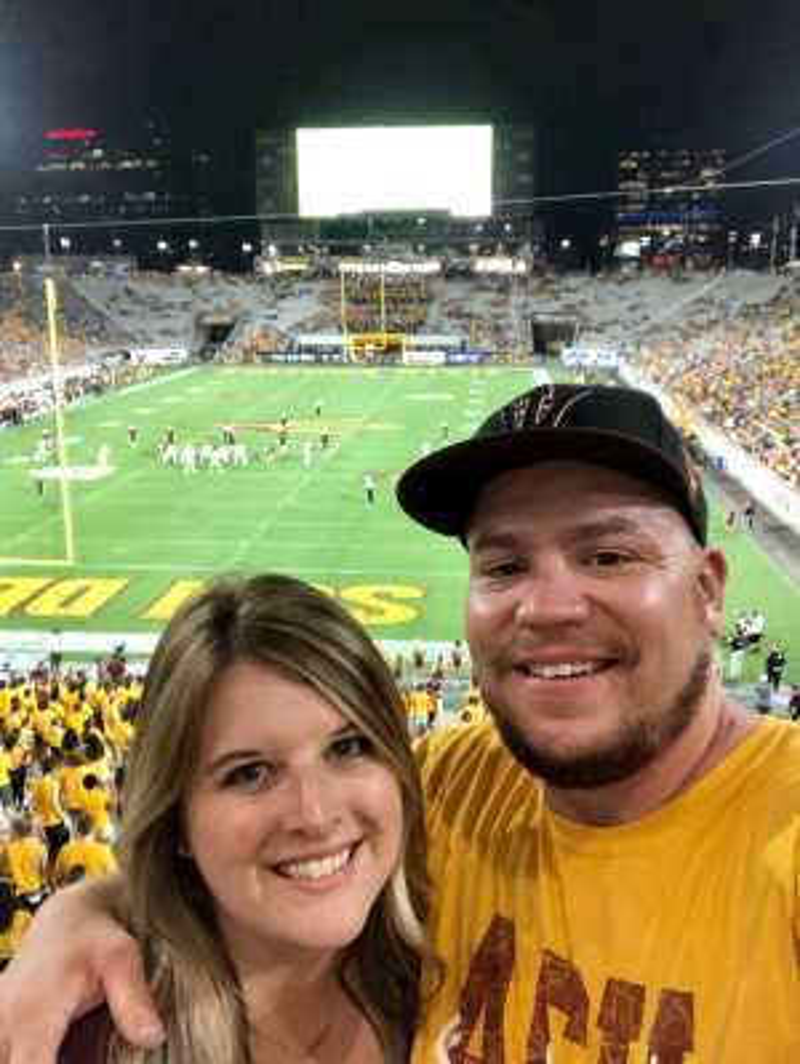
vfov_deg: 56.8
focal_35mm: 32
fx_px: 984
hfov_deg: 44.2
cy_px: 532
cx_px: 400
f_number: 2.2
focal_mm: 2.87
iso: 250
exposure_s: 1/60
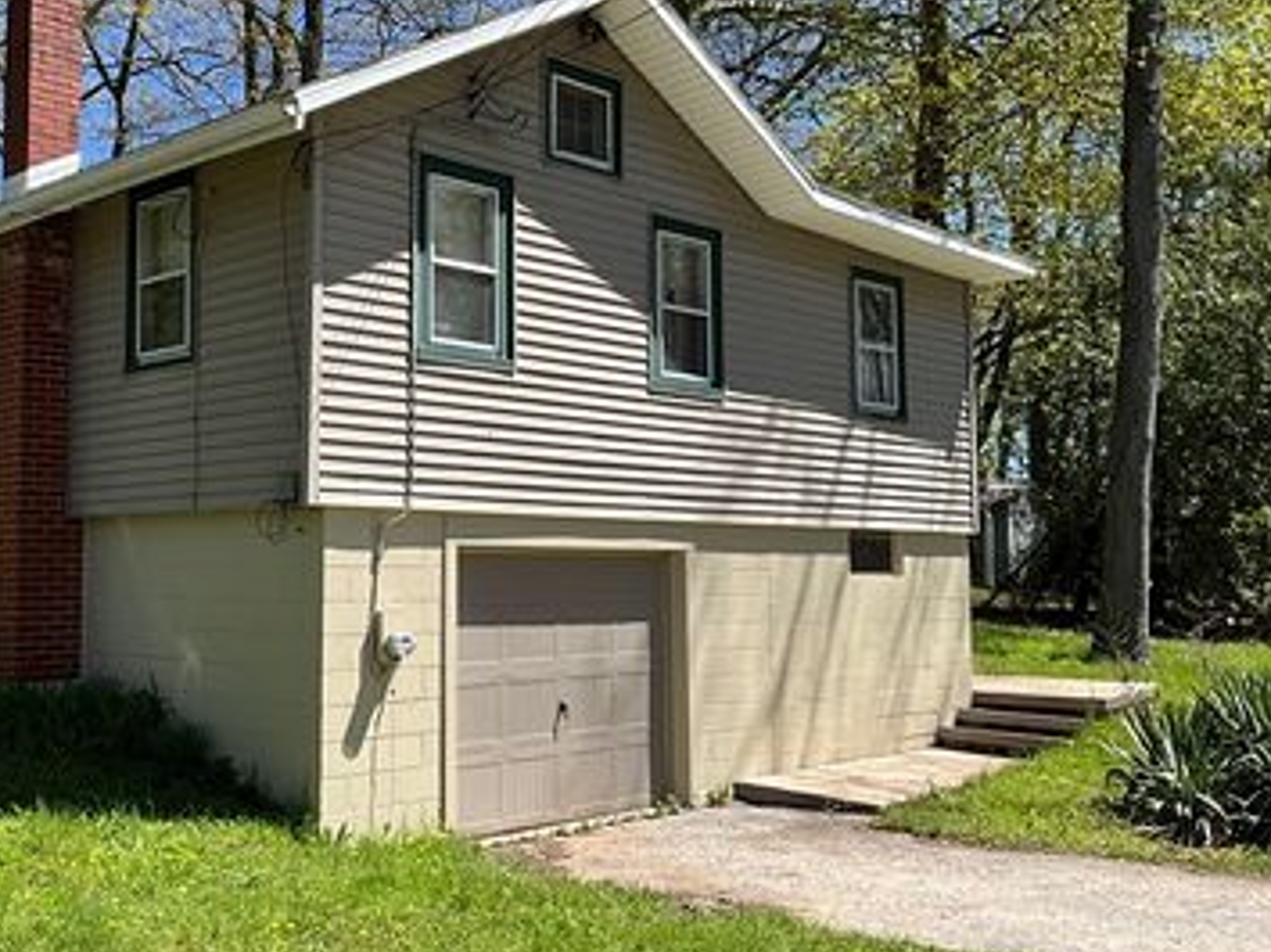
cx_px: 424
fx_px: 1504
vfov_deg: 35.1
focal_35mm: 41
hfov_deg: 45.1
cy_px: 444
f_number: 1.8
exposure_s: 1/1168
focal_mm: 3
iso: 25
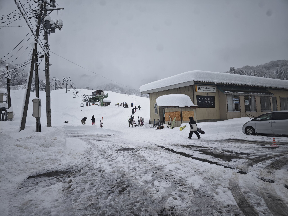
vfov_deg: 58.9
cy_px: 108
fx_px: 191
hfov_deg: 73.9
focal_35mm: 23
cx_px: 144
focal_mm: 8.7
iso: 50
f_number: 1.9
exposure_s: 1/1073
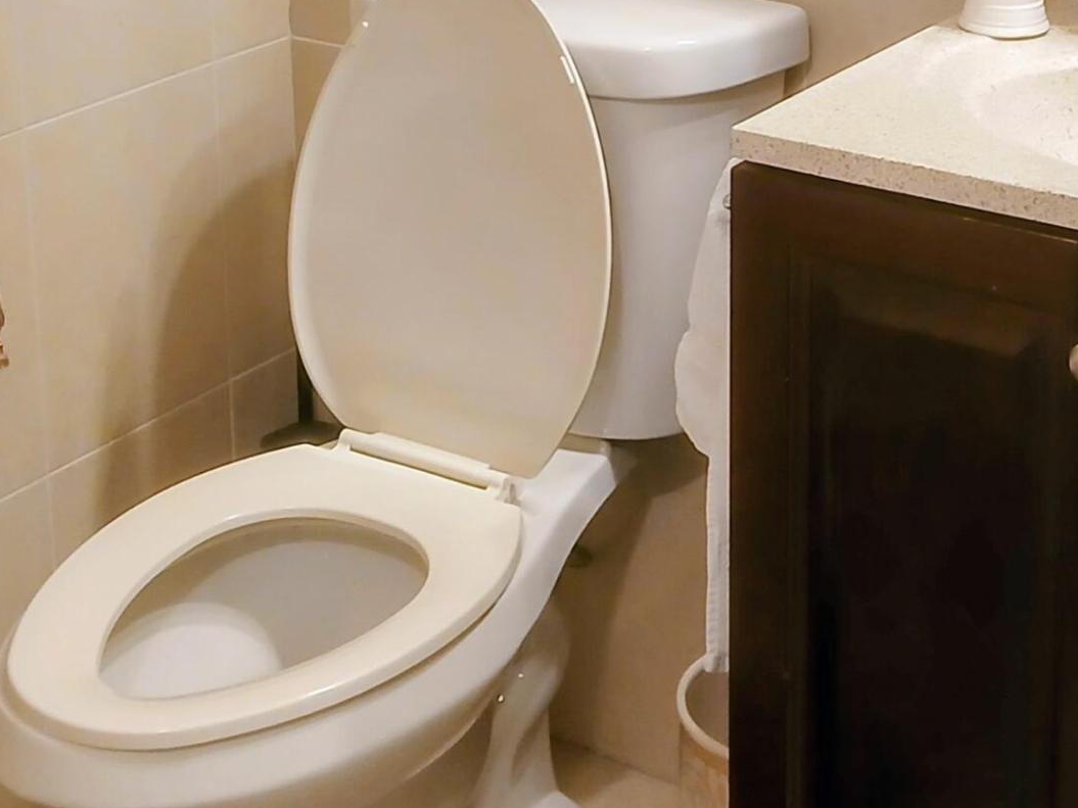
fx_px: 2211
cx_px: 648
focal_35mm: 71
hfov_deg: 27.3
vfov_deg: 19.7
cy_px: -117
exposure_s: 1/40
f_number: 1.8
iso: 200
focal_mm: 3.98
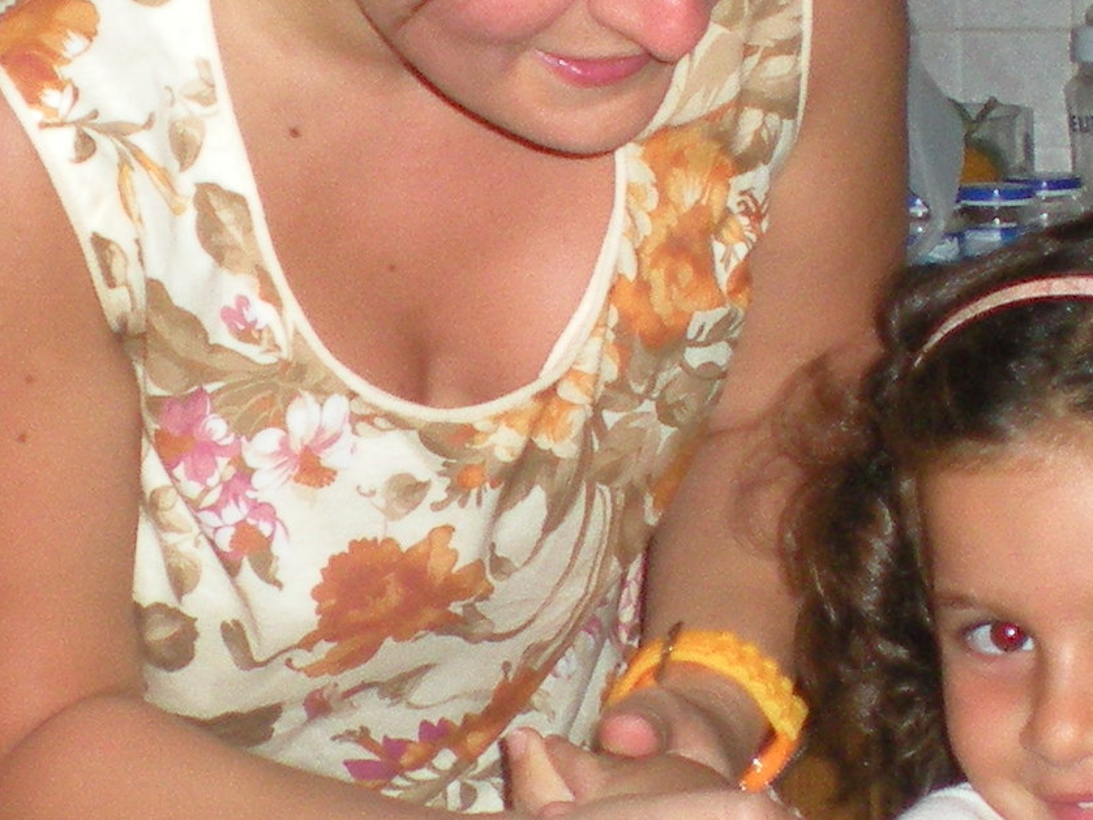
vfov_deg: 10.0
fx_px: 4674
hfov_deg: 13.3
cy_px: 299
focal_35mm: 148
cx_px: 638
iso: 184
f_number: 3.1
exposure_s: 1/60
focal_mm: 6.3
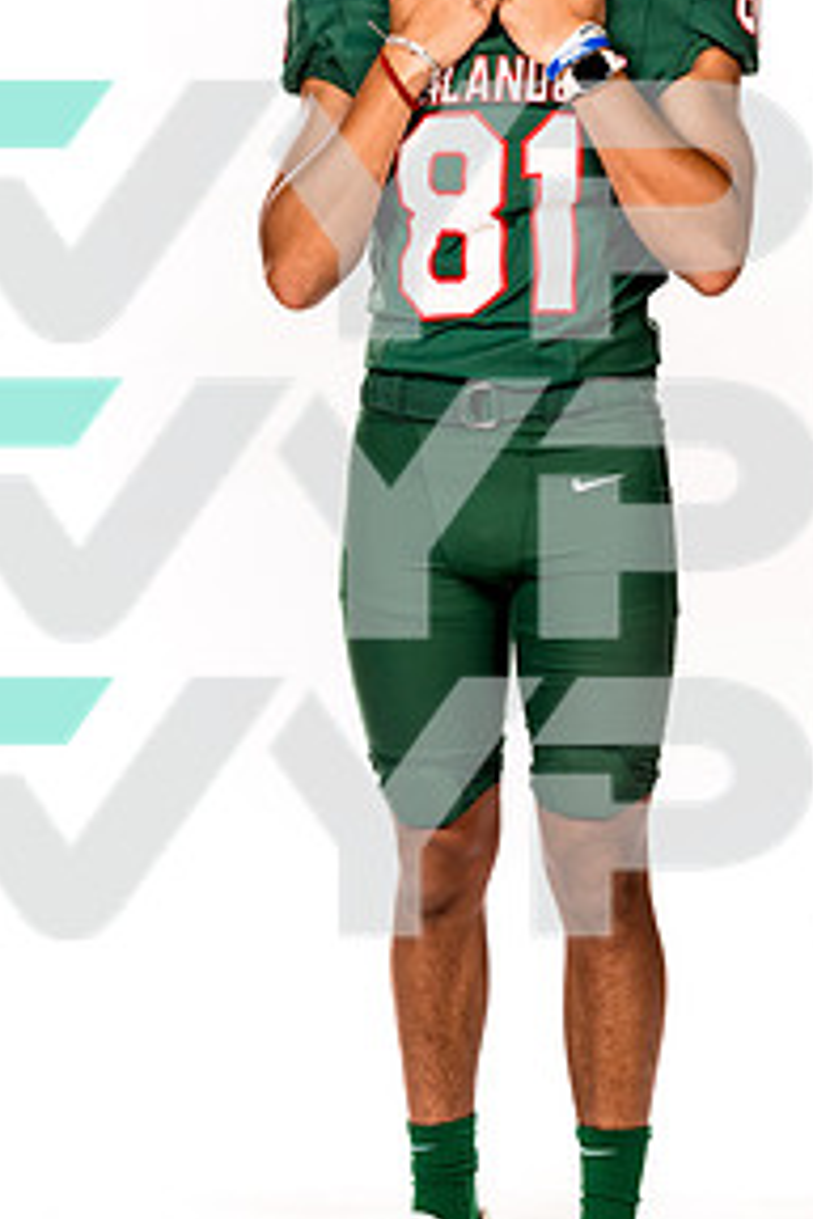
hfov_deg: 15.9
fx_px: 2913
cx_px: 491
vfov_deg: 23.6
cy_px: 512
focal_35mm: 86
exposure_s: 1/400
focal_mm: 55
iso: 800
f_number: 8
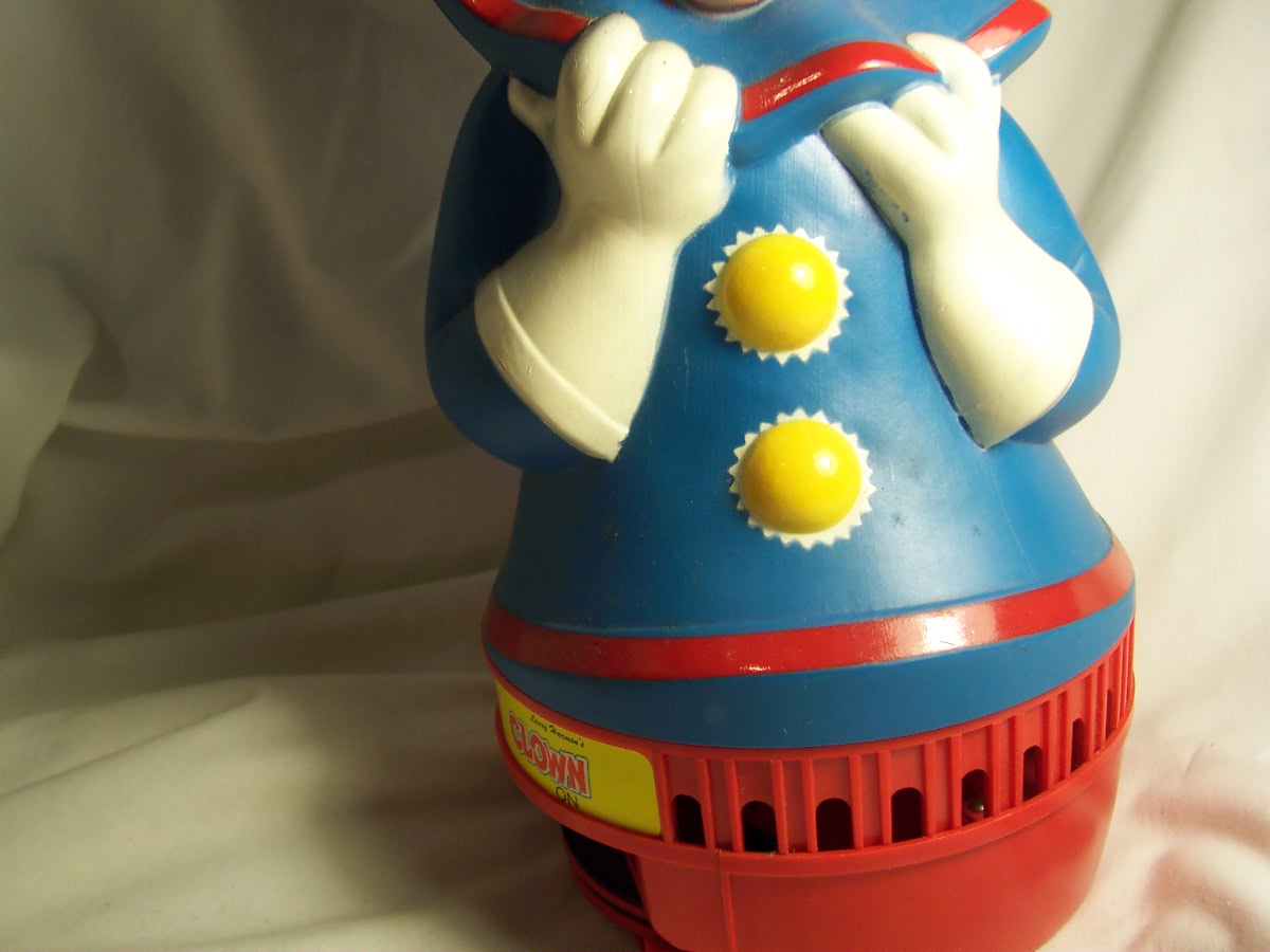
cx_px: 635
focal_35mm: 37
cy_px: 476
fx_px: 1357
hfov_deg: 50.1
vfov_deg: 38.7
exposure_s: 1/125
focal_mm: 5.6
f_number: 2.8
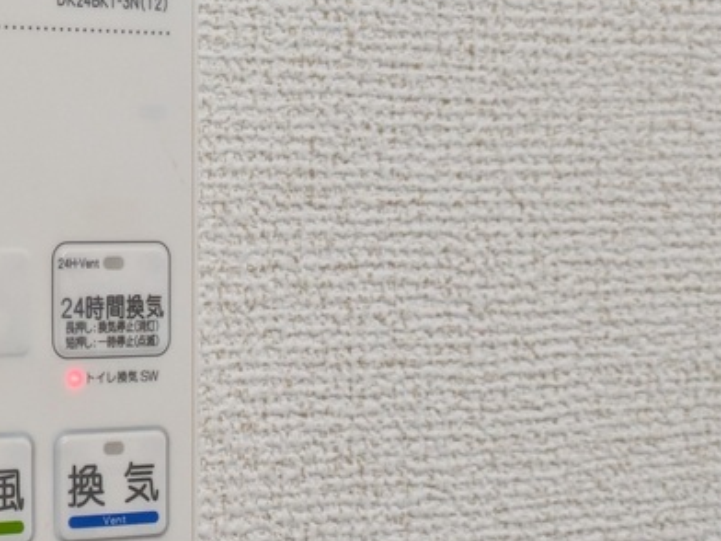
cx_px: -134
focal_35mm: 125
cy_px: 344
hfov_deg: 15.2
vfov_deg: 11.8
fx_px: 2604
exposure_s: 1/100
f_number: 1.89
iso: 300
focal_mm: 5.43
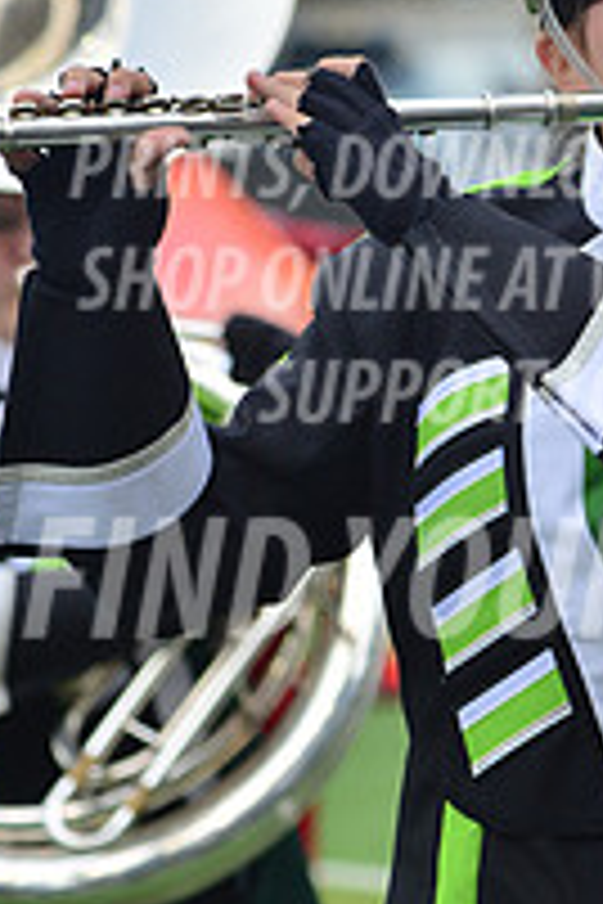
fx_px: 7864
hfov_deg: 4.4
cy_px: 270
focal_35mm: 313
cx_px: 641
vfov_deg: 6.6
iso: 200
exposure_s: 1/640
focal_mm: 140
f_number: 5.6
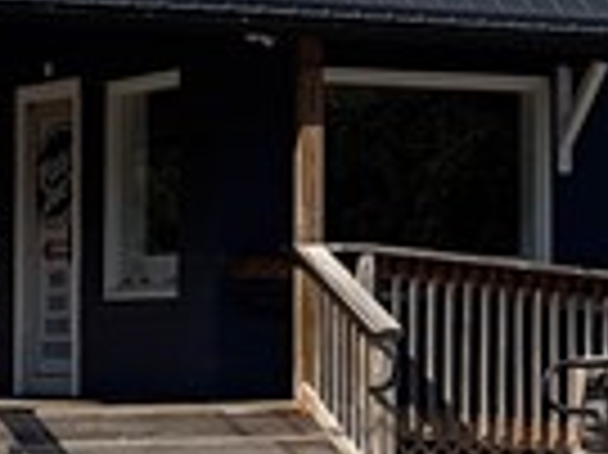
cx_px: 441
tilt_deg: +4.0
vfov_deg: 7.5
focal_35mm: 197
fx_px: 3457
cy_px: 202
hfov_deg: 10.0
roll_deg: -0.2
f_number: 1.6
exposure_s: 1/3610
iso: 32
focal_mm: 4.2
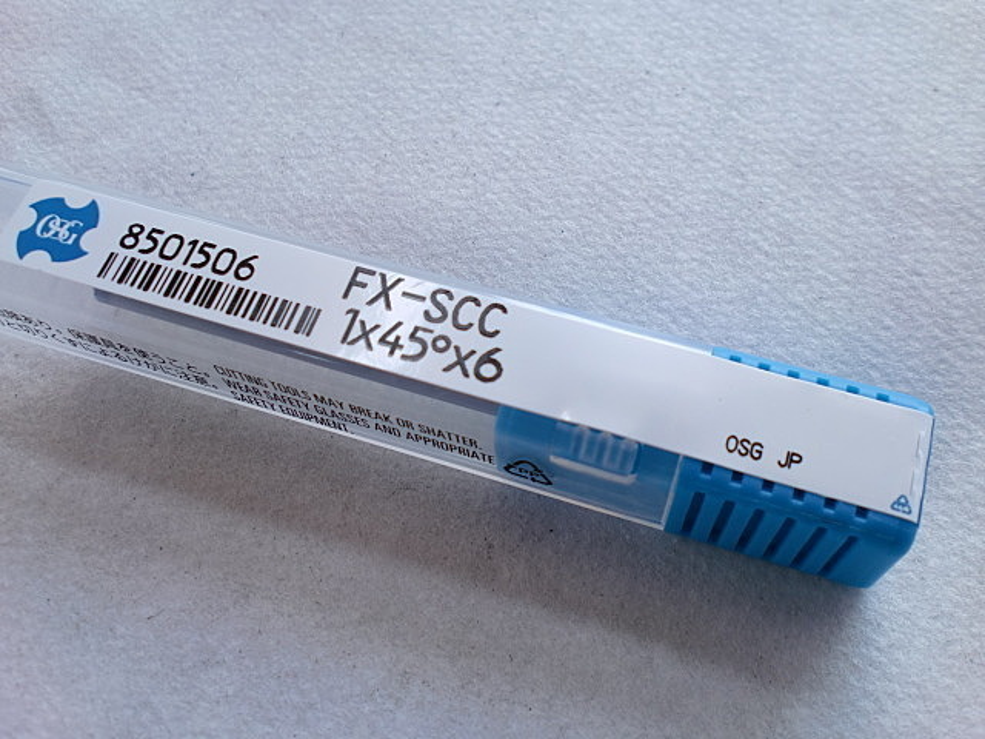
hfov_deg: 52.6
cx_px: 492
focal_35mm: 35
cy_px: 370
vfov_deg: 40.7
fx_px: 996
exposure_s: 1/100
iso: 64
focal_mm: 6.3
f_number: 3.1
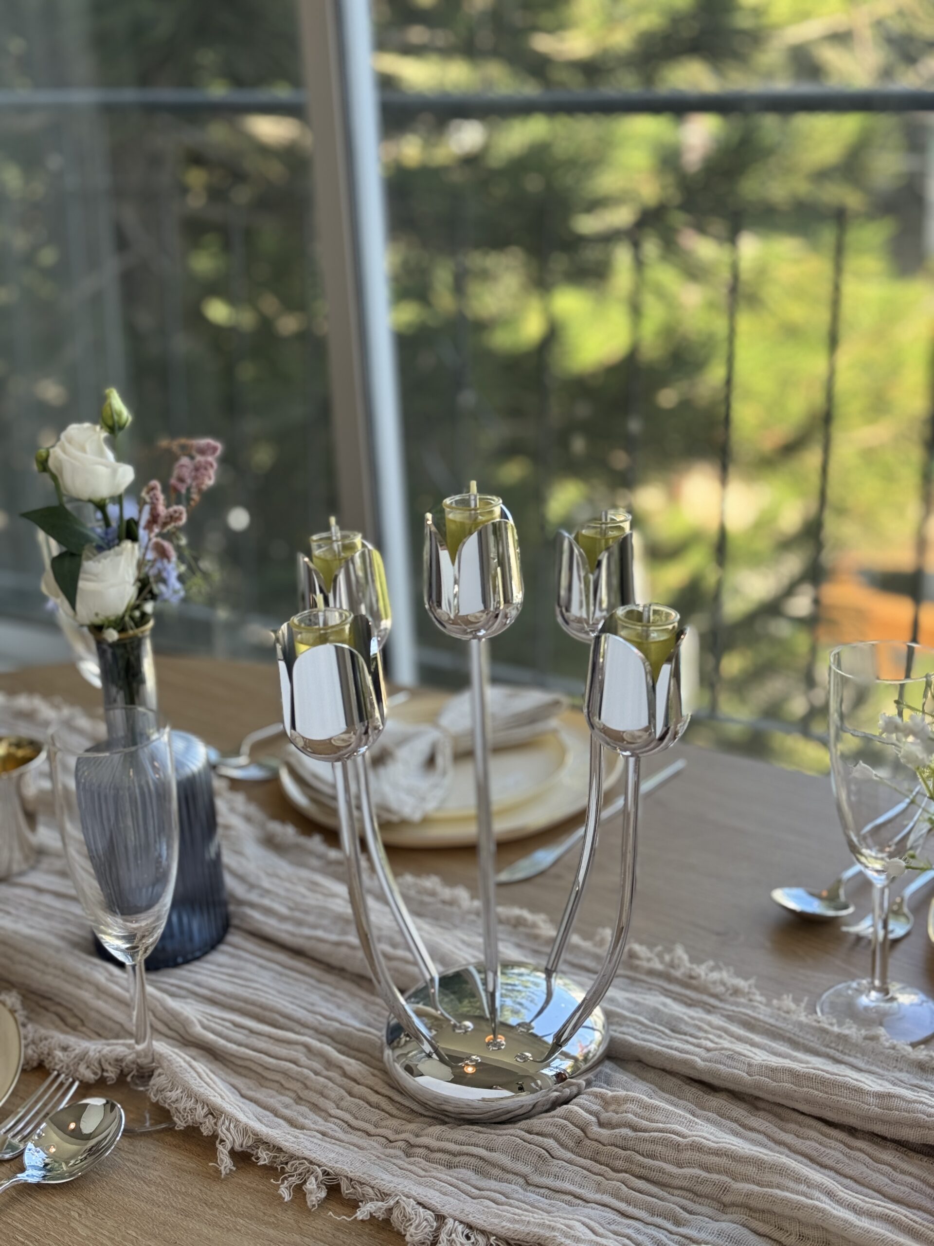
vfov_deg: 39.7
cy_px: 623
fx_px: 1727
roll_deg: +2.6
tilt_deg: -19.6
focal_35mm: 48
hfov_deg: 30.3
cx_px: 467
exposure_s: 1/549
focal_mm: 6.76
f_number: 1.78
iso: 64
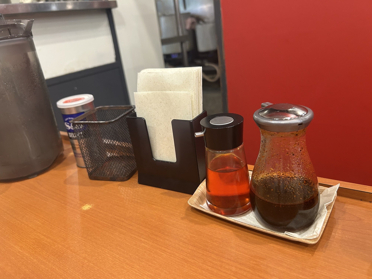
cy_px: 140
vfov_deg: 53.1
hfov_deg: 67.3
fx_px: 279
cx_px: 186
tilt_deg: -21.6
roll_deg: +8.3
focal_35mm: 26
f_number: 1.5
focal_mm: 5.7
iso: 200
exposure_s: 1/60
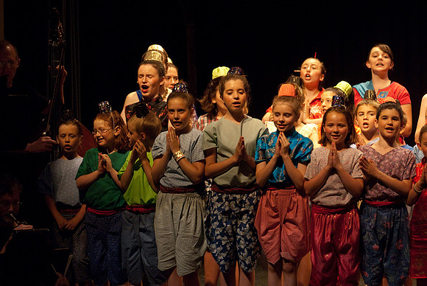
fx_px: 2066
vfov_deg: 7.9
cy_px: 143
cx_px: 214
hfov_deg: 11.8
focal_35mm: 174
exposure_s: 1/125
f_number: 2.8
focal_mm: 116
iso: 1000
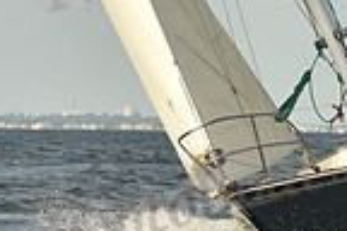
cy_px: 40
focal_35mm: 707
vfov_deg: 1.9
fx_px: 6814
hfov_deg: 2.9
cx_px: 511
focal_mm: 175
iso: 250
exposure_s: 1/800
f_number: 8
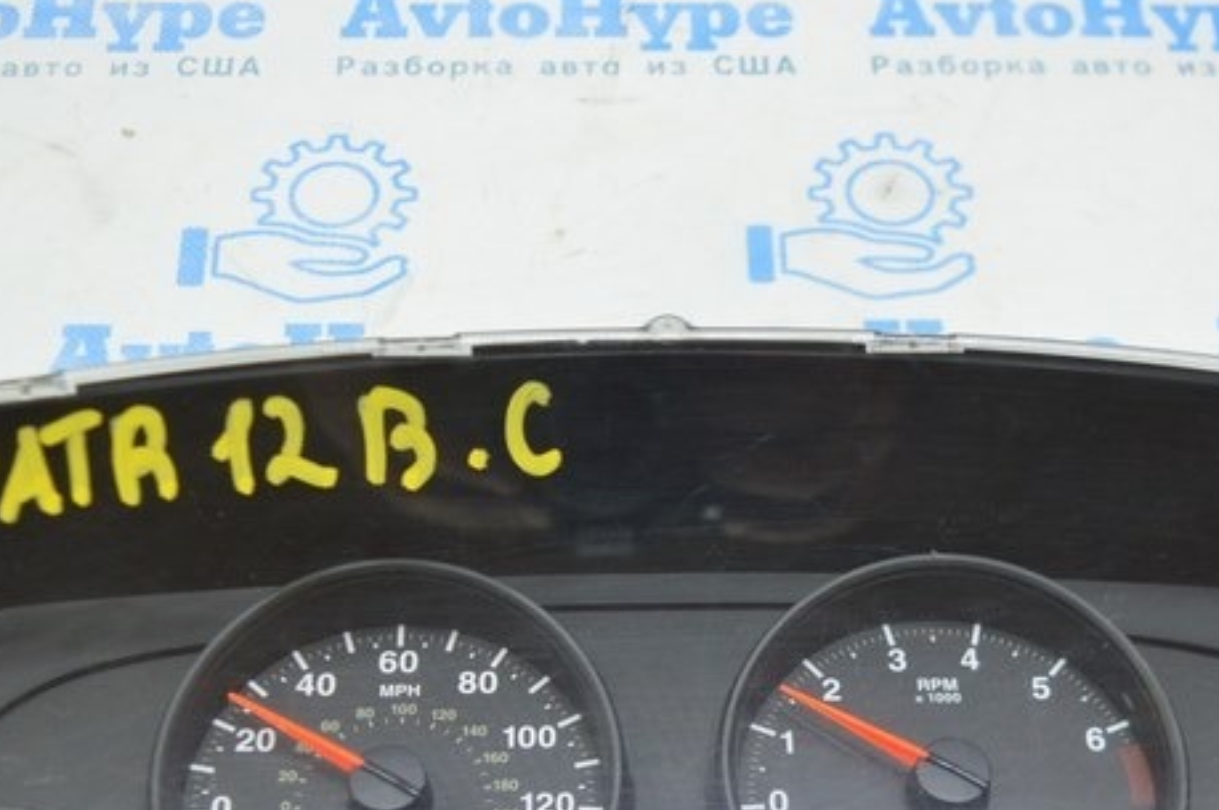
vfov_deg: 20.0
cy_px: 684
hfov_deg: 30.1
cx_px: 619
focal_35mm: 67
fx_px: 2266
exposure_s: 1/40
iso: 400
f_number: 3.8
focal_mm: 20
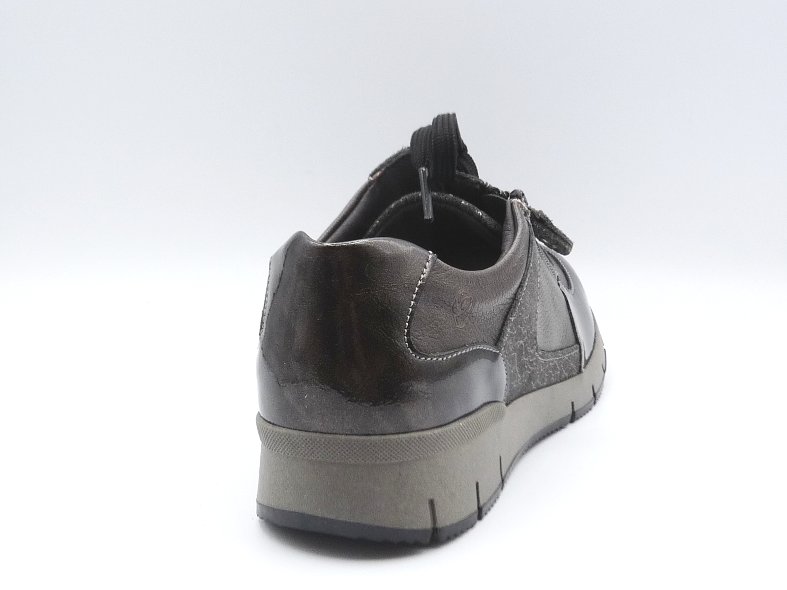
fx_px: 1091
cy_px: 295
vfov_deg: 30.3
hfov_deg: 39.7
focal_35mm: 48
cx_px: 394
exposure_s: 1/125
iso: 100
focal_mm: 4.8
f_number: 4
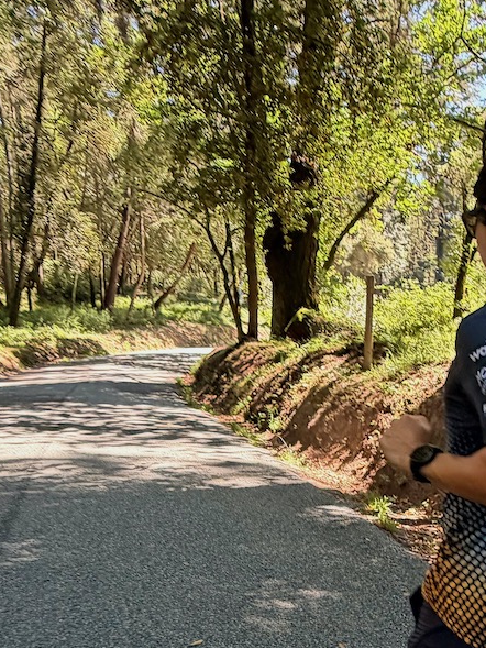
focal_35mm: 38
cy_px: 475
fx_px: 711
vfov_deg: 47.4
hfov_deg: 37.7
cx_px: 263
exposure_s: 1/121
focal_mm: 2.22
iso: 80
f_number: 2.2
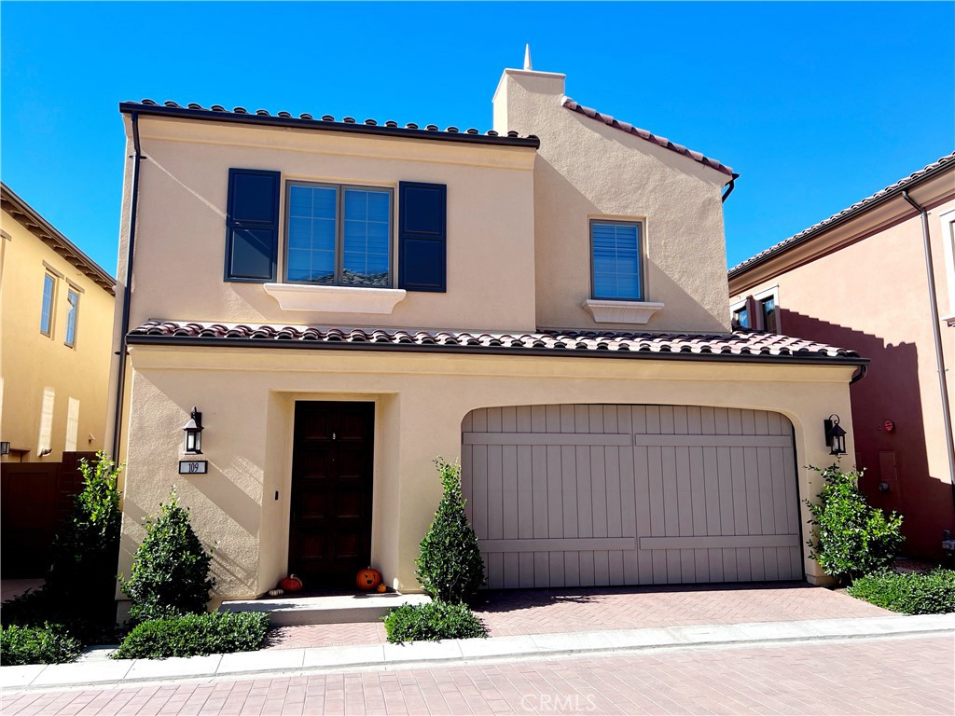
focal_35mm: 26
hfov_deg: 67.3
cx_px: 478
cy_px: 358
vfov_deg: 53.1
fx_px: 717
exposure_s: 1/2500
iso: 50
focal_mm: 5.7
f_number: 1.5
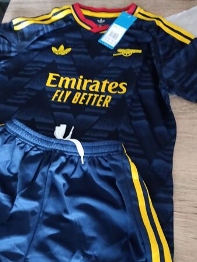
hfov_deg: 38.7
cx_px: 93
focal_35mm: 37
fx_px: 280
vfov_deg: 49.8
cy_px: 155
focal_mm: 3.96
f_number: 1.8
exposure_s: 1/16.7
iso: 3070
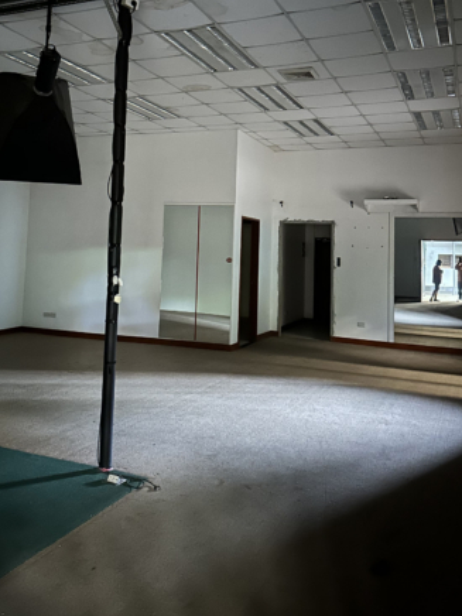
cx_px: 213
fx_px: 587
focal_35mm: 33
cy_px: 209
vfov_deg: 54.3
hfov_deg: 42.9
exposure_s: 1/9
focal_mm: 6.86
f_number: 1.78
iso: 1600
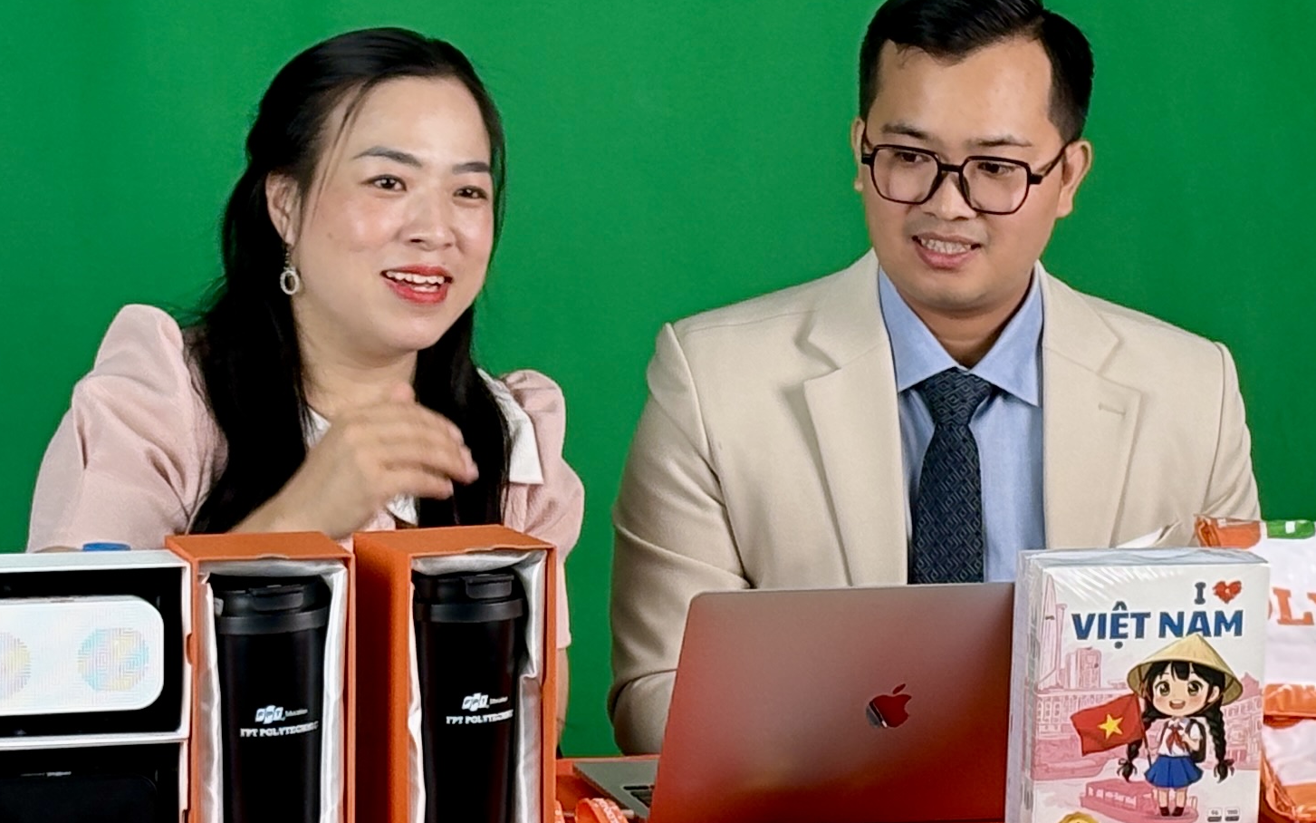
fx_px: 5487
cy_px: 373
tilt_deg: -8.1
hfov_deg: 13.7
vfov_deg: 8.6
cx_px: 749
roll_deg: +0.0
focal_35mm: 153
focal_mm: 5.96
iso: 25
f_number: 1.6
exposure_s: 1/50
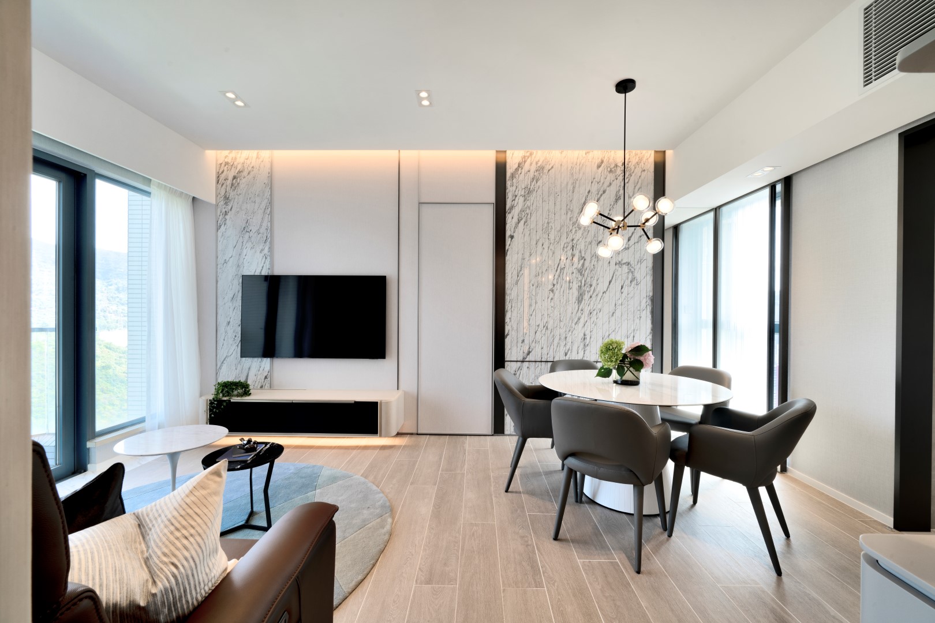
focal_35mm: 14
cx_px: 468
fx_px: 364
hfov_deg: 104.3
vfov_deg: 81.2
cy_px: 312
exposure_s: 1/13
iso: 100
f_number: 13
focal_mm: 14
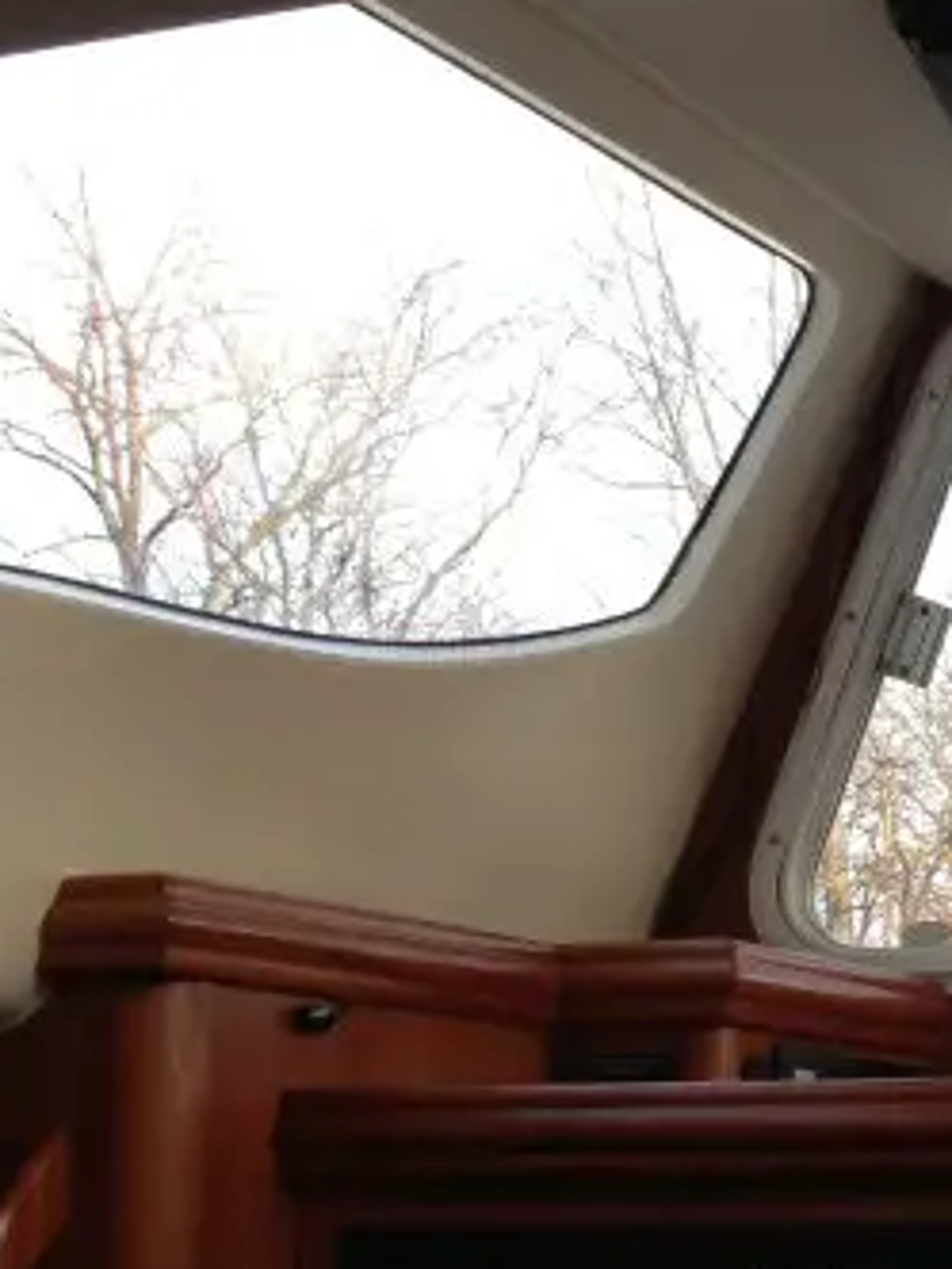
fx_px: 3887
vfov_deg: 18.5
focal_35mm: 106
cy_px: 871
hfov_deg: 13.4
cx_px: 1300
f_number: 2.4
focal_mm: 4.13
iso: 80
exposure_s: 1/279
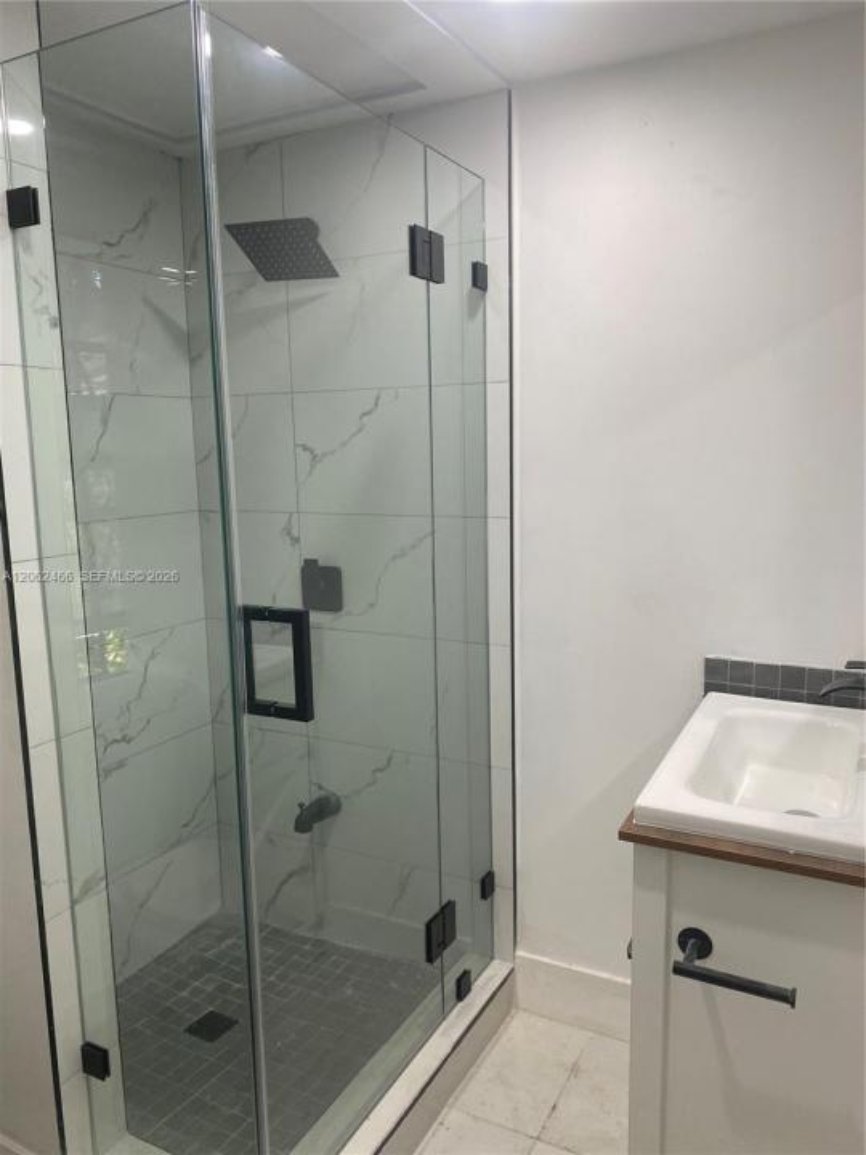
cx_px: 433
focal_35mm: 26
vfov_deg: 67.3
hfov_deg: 53.1
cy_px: 578
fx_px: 867
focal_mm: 4.25
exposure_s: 1/120
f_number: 1.8
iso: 80
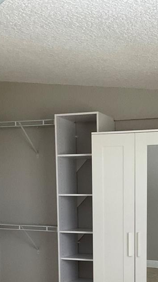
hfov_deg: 19.7
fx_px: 447
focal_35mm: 60
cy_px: 253
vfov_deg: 33.1
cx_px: 140
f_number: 1.8
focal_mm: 3
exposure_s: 1/60
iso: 64
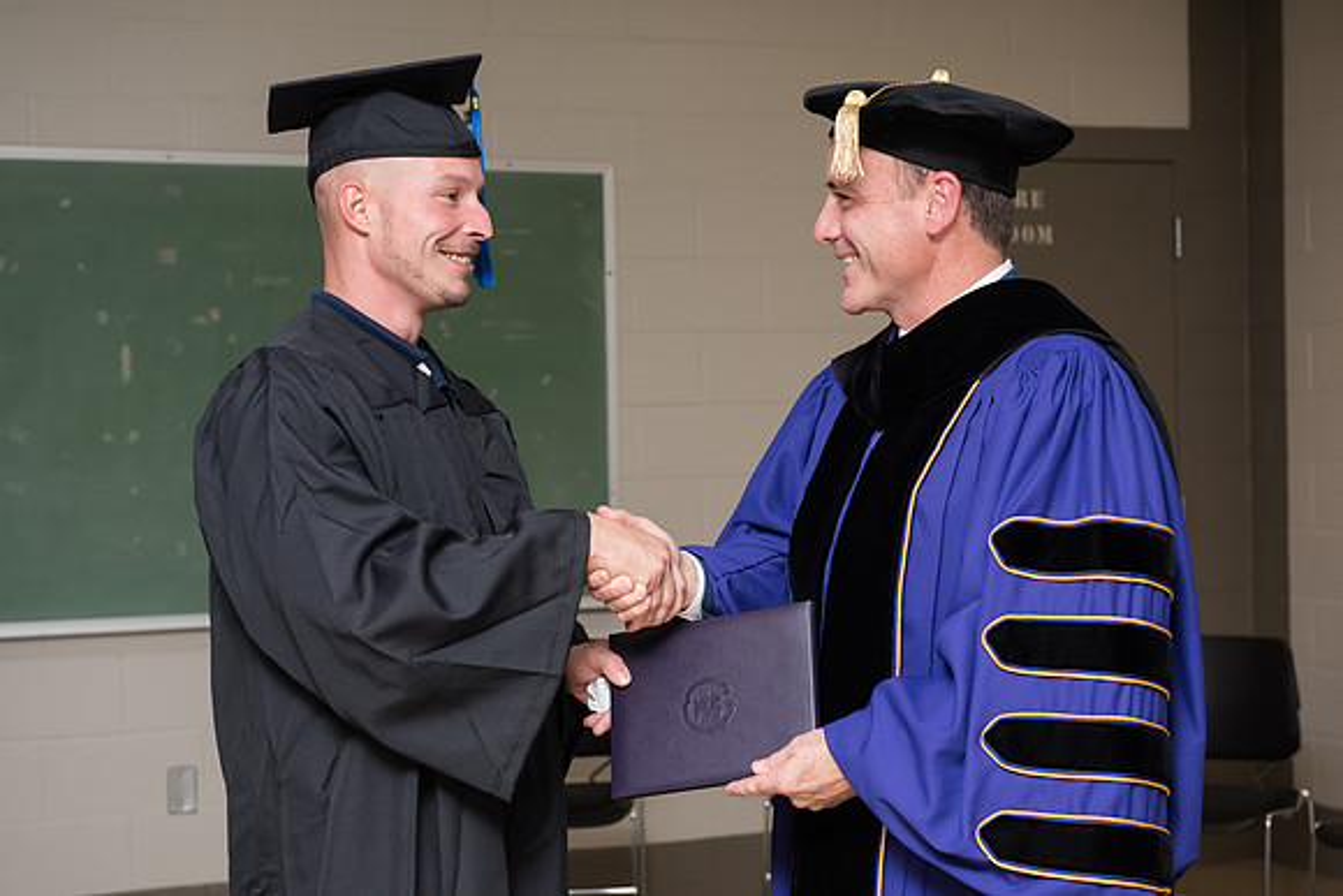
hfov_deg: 28.8
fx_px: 2612
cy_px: 448
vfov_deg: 19.5
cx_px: 672
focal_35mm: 70
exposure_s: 1/200
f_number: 6.3
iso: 1600
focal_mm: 70
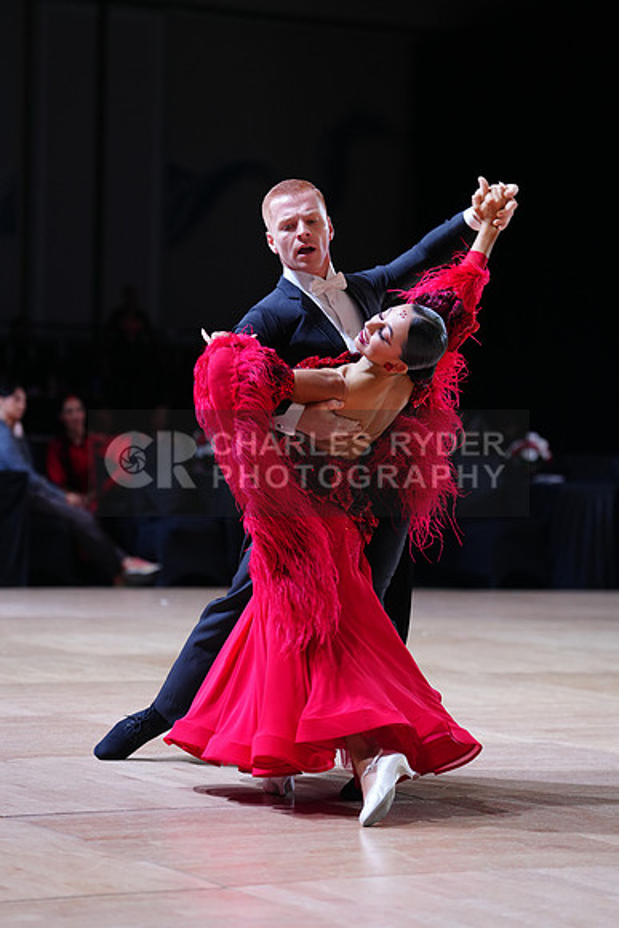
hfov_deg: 12.5
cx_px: 310
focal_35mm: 110
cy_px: 464
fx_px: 2835
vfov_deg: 18.6
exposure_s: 1/500
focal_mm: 110
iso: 1000
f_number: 2.8
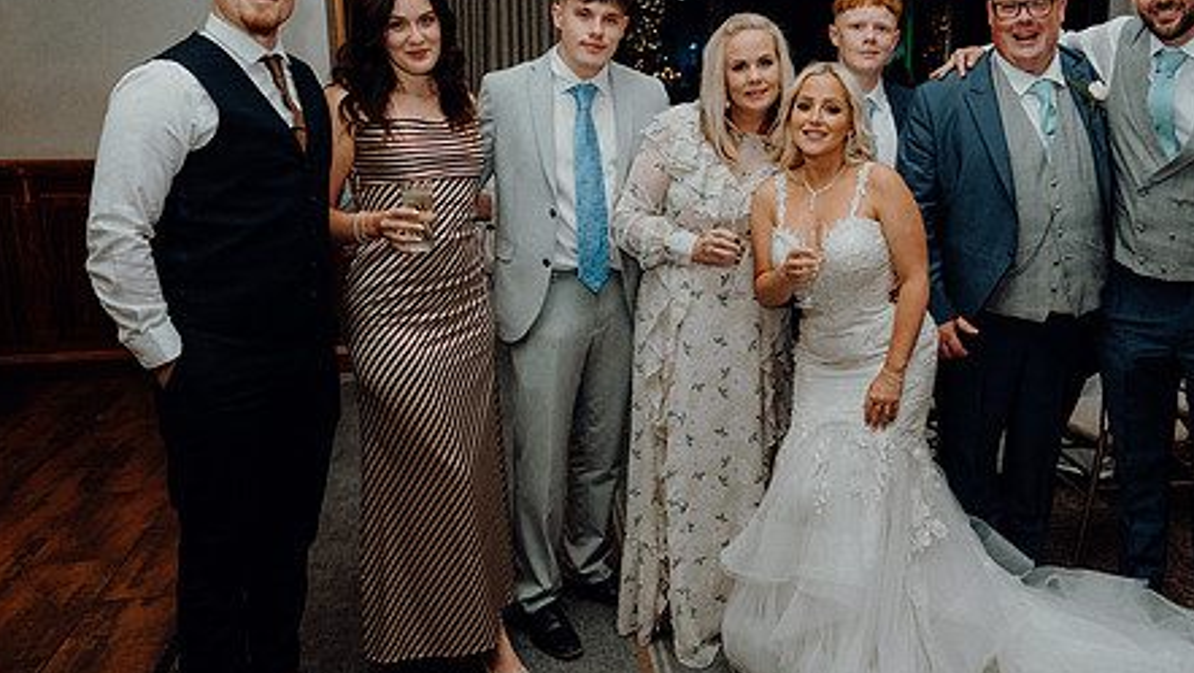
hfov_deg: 59.0
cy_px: 309
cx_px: 710
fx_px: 1045
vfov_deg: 35.7
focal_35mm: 33
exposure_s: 1/160
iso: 2500
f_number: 3.5
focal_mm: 24
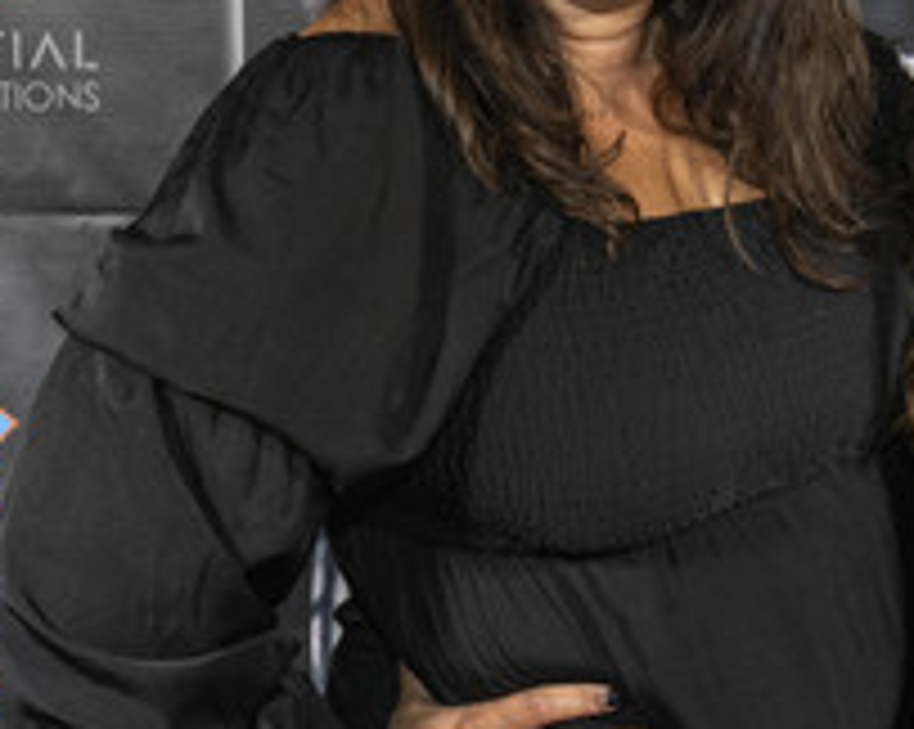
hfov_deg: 18.8
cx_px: 840
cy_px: 189
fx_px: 2702
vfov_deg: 15.3
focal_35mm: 100
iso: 800
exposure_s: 1/200
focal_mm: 48
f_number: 5.6
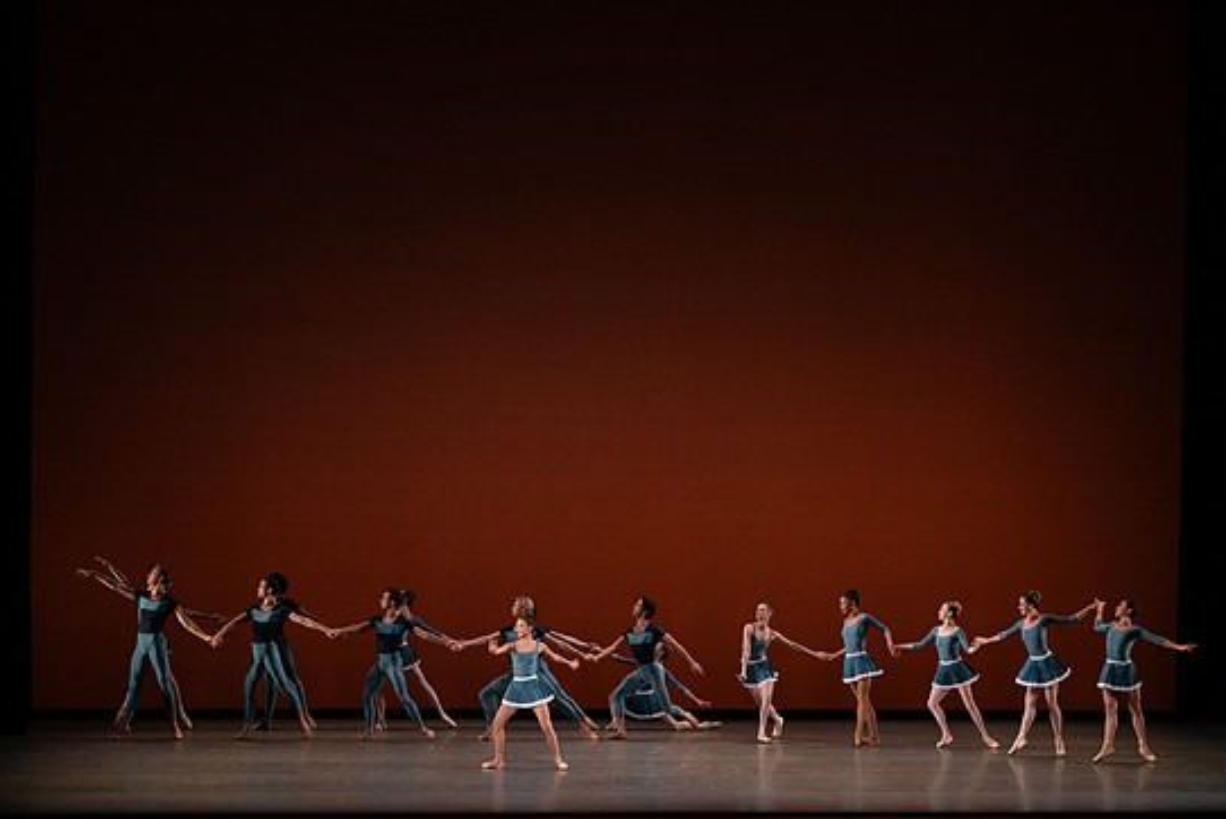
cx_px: 649
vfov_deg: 12.8
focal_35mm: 107
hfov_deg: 19.1
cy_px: 431
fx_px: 3646
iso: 5000
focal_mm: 100
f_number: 9
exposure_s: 1/400
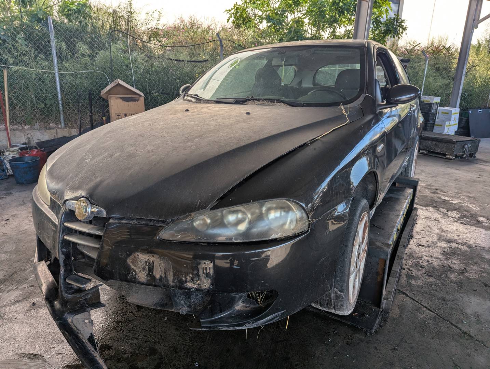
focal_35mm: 24
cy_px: 184
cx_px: 245
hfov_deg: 71.5
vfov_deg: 56.9
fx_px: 340
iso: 34
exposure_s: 1/913
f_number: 1.85
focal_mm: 6.81
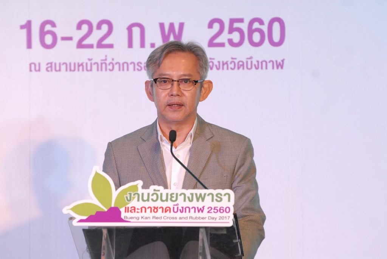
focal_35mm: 300
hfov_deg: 6.9
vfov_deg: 4.6
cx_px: 194
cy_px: 130
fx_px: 3230
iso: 1000
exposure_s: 1/160
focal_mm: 200
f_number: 3.5
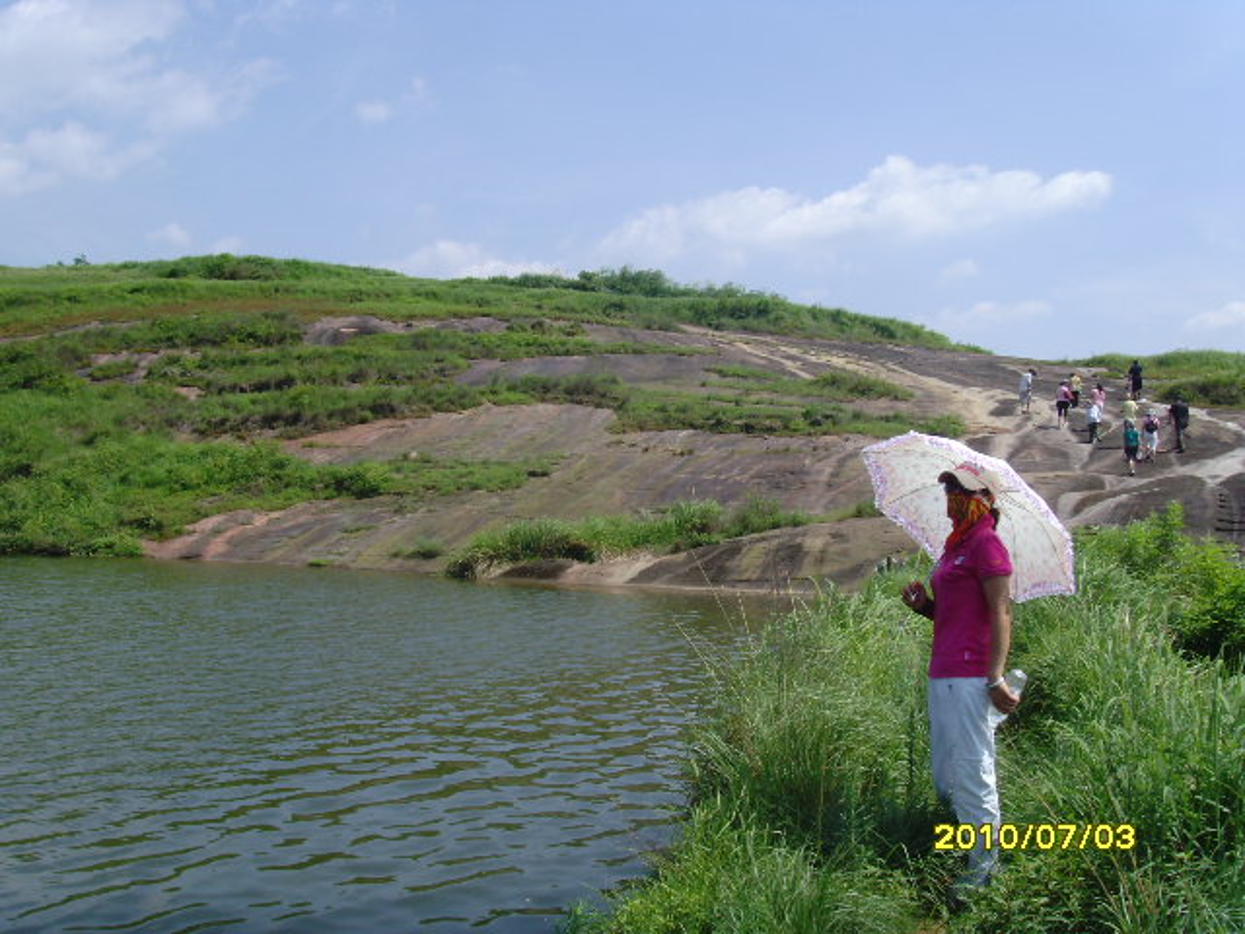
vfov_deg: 36.8
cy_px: 467
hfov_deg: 47.9
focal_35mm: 39
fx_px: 1403
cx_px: 622
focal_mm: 6.6
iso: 80
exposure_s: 1/250
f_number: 6.3
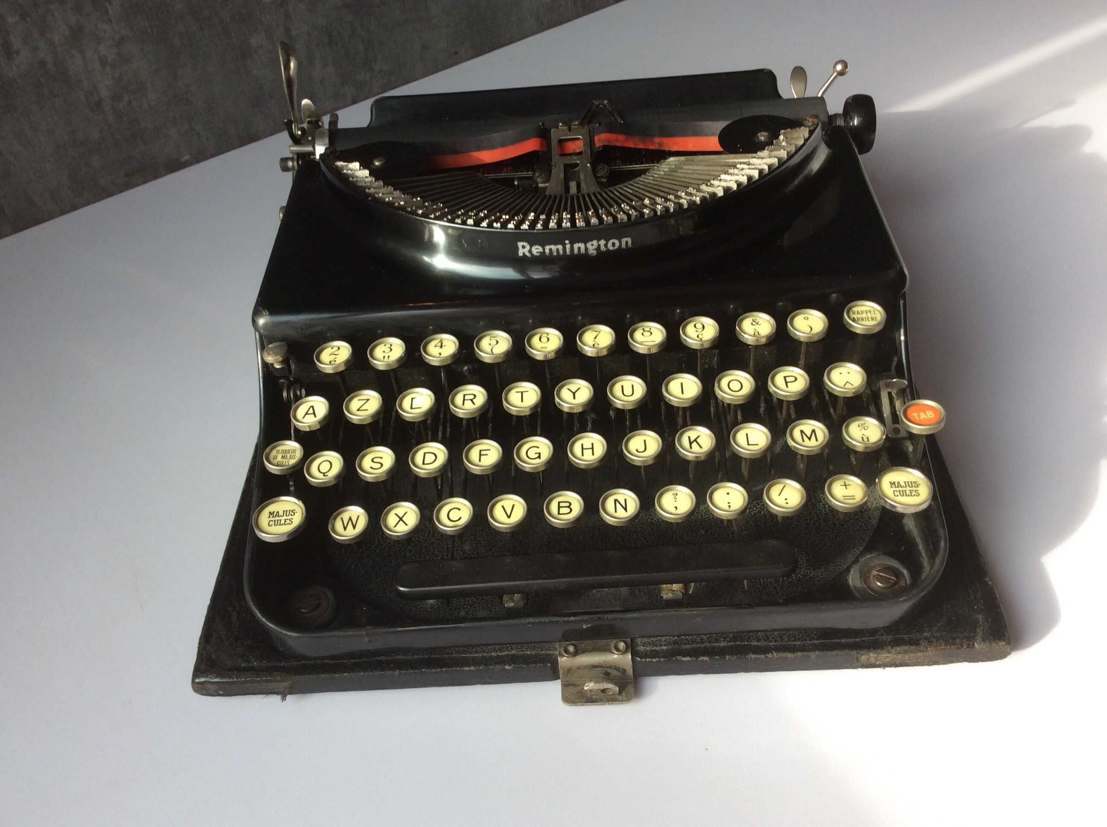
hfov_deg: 56.9
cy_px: 414
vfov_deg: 44.1
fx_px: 1022
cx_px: 554
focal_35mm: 32
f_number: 2.4
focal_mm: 3.3
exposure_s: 1/145
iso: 32
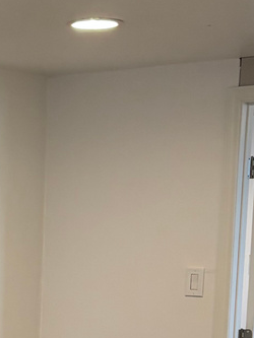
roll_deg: -0.3
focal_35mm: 120
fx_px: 1173
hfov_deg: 11.6
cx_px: -170
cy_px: 433
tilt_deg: -8.7
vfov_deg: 15.6
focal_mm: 5.96
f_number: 1.6
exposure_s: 1/120
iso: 125
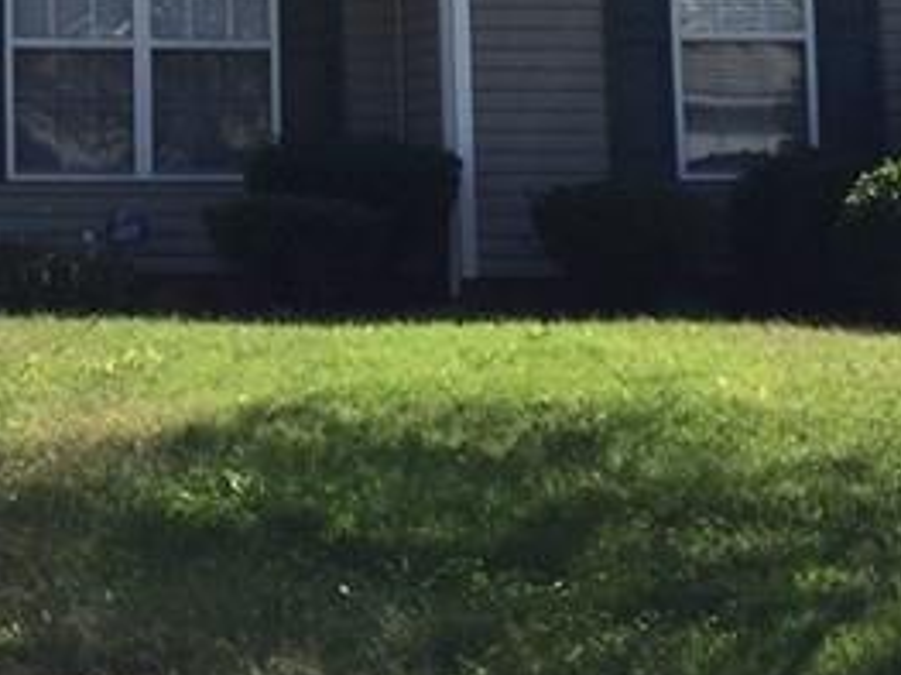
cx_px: -168
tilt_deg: +6.6
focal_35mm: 113
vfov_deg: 12.8
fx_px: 2940
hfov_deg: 16.7
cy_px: -130
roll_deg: -1.2
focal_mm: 4.15
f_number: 2.2
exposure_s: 1/1412
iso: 32
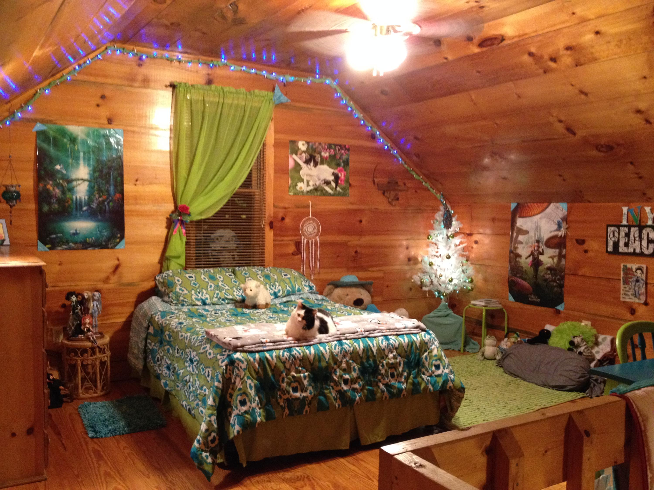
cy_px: 245
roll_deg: -0.5
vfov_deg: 40.7
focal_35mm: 35
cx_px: 327
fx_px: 661
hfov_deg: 52.6
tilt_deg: -5.6
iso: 320
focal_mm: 4.28
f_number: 2.4
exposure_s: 1/20
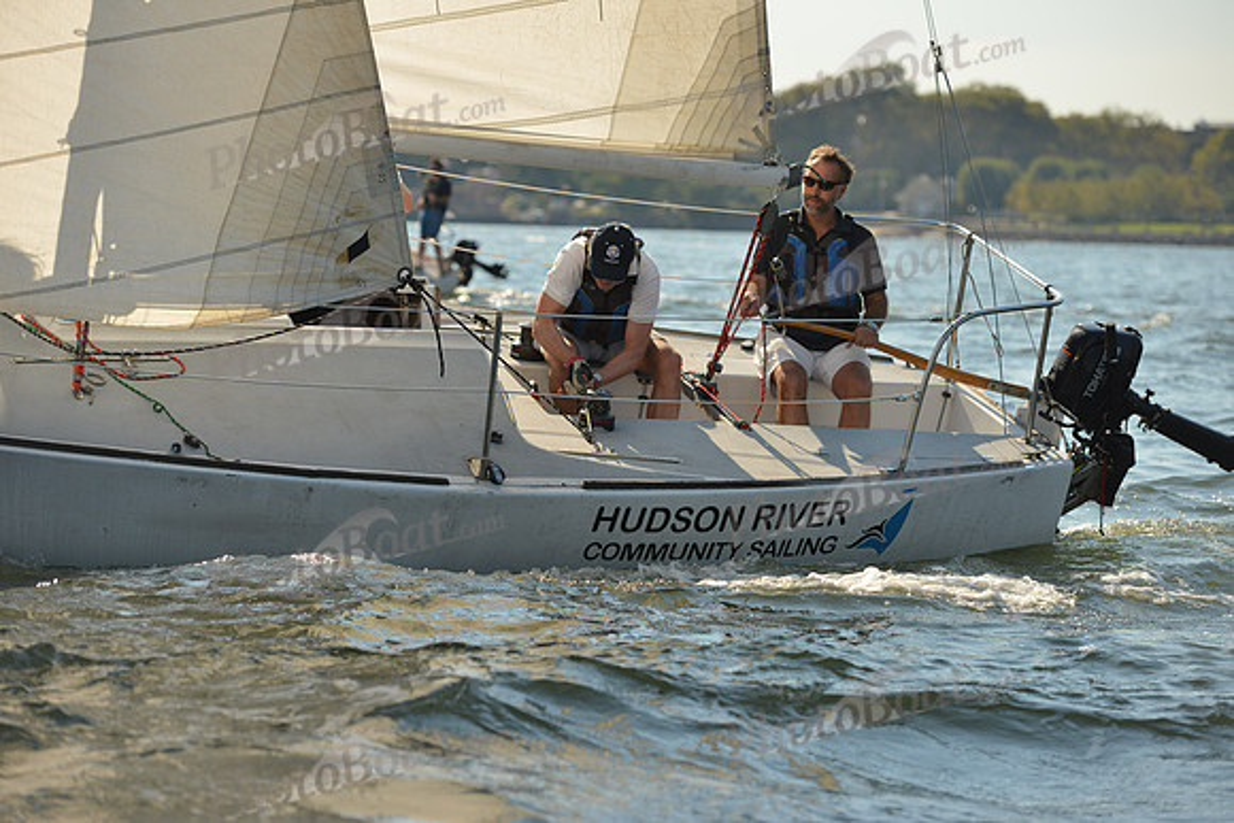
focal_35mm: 120
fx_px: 4114
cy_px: 412
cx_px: 617
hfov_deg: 17.1
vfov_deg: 11.4
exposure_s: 1/1250
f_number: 4
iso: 320
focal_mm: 120
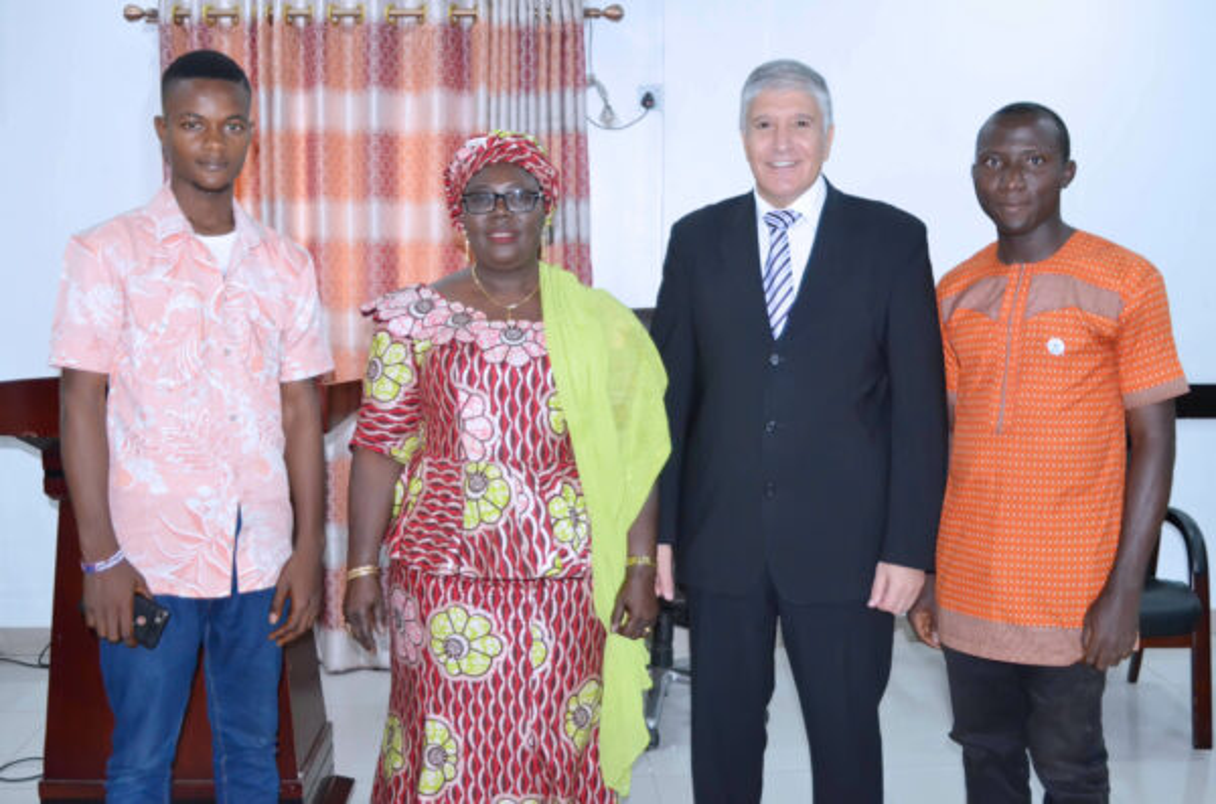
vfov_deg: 36.7
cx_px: 608
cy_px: 402
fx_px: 1213
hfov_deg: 53.2
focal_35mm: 36
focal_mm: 24
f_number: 4
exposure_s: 1/100
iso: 3200
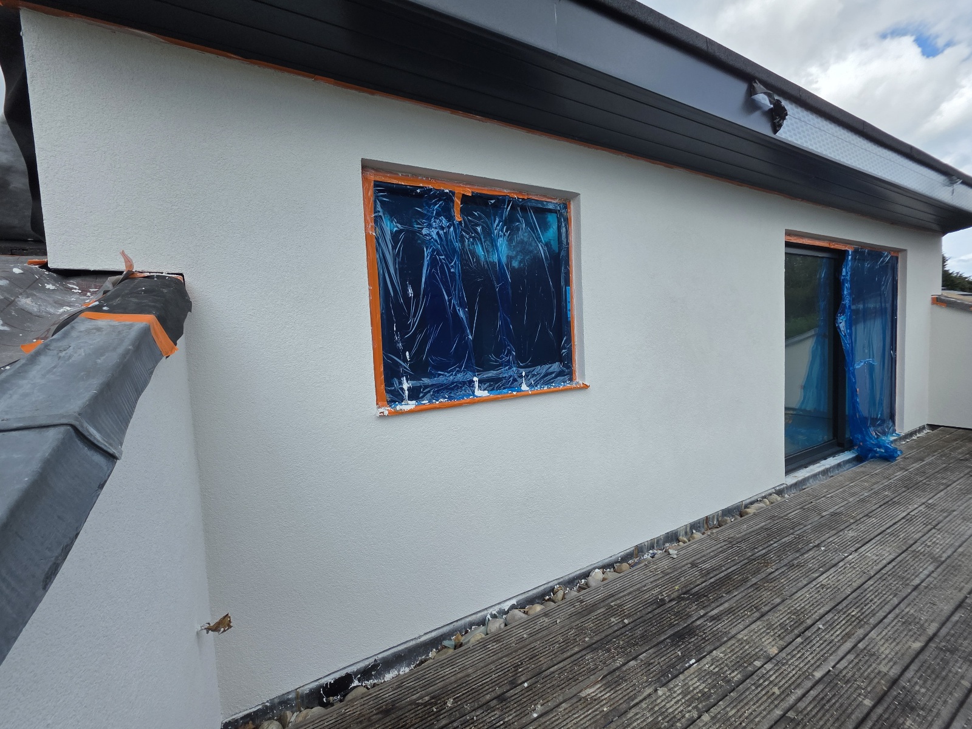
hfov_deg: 106.2
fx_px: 365
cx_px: 486
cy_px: 364
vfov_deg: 89.9
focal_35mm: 13
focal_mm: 2.2
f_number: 1.9
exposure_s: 1/1111
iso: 40
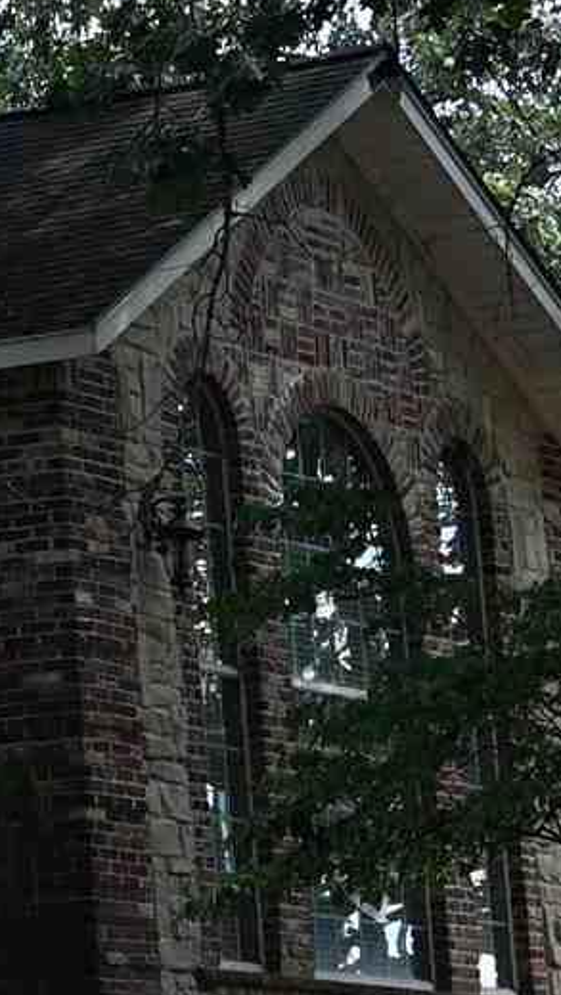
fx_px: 6207
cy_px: 459
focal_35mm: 235
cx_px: -1907
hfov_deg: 4.6
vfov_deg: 9.2
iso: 200
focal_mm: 38
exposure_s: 1/250
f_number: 5
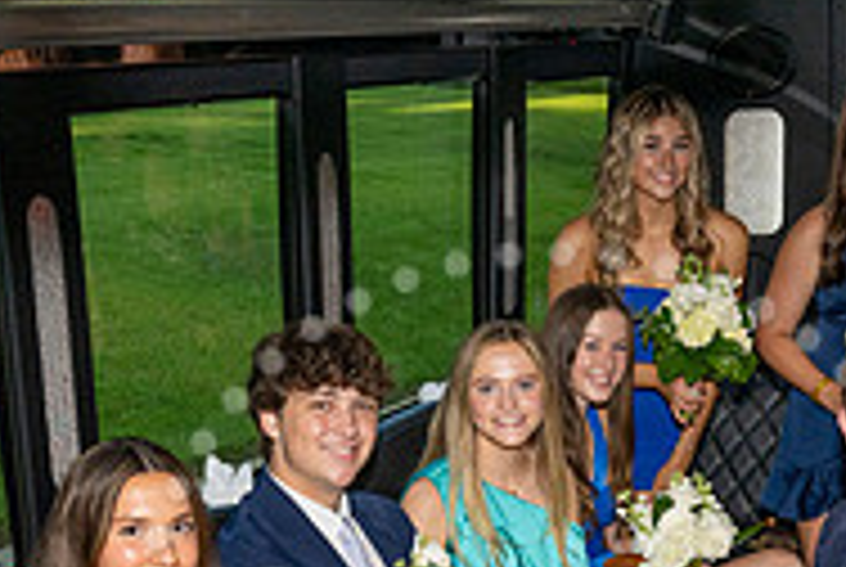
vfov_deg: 17.7
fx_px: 1742
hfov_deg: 27.2
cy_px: 664
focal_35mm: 74
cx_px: 554
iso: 400
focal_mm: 24
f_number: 7.1
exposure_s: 1/100
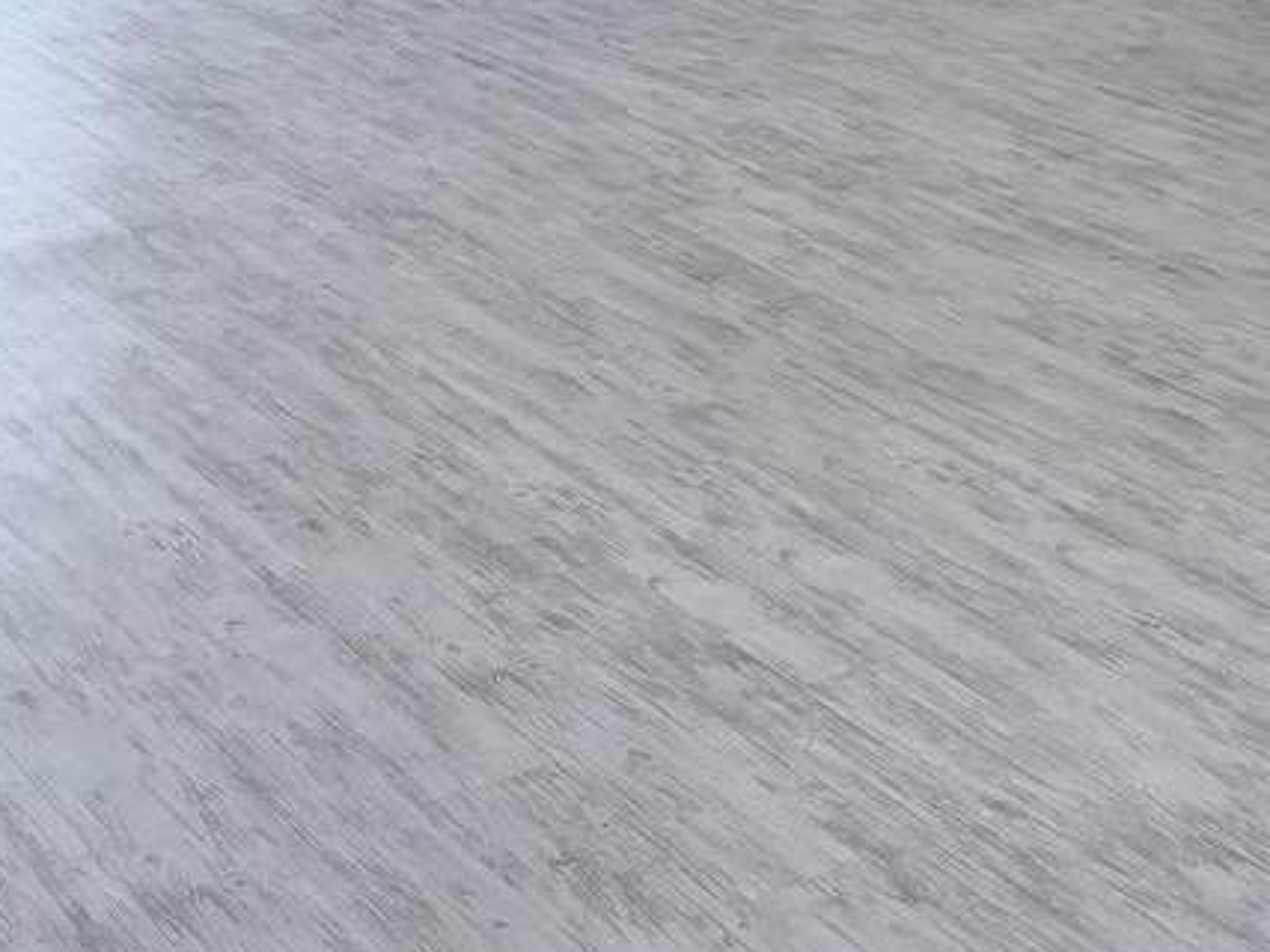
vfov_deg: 18.5
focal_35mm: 72
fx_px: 2641
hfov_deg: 26.6
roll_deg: +0.4
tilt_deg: -6.1
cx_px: 294
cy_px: -390
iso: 200
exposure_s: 1/159
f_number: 1.78
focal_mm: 6.76
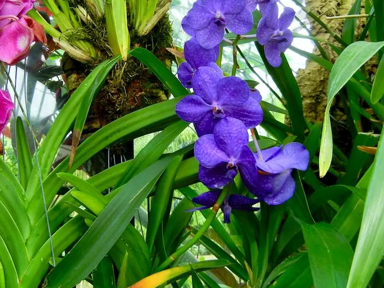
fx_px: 477
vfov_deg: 33.4
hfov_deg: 43.6
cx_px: 150
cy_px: 106
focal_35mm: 43
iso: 160
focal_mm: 5.4
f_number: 3.5
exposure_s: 1/37.2
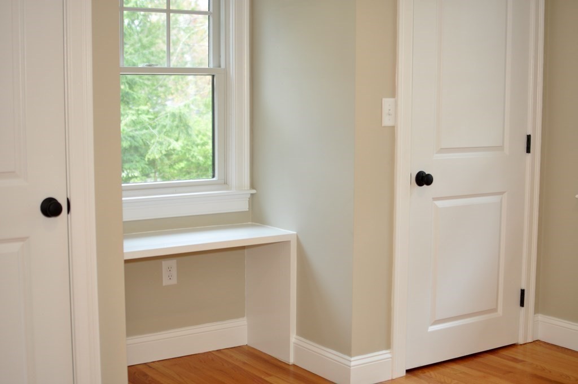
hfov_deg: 37.9
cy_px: 192
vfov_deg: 25.7
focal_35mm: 52
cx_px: 289
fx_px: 842
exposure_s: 1/160
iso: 200
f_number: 2.5
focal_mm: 35
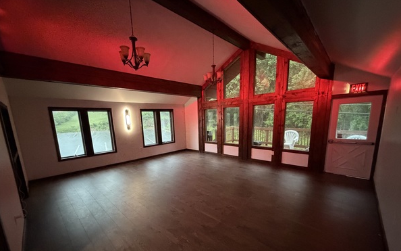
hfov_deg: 101.5
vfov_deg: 74.1
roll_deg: +2.6
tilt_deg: -10.9
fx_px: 164
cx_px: 200
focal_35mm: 15
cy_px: 149
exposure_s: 1/40
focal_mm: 2.22
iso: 1600
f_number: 2.2
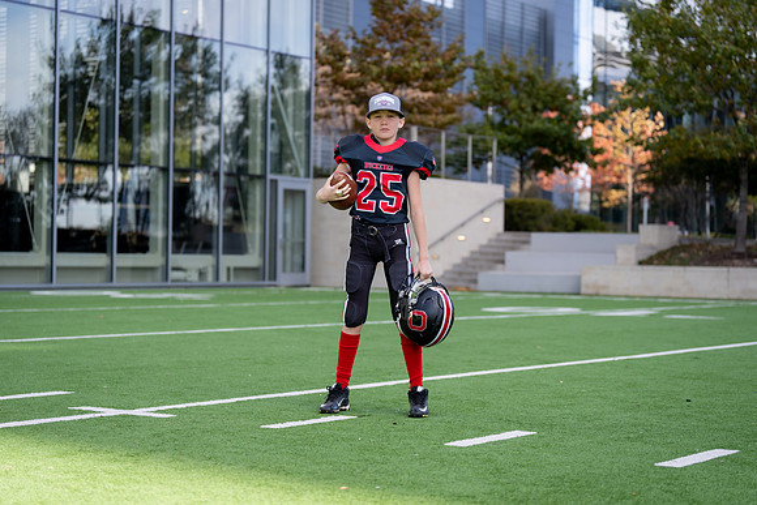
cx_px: 378
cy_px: 252
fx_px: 1472
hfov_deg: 28.8
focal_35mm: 70
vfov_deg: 19.5
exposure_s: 1/500
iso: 100
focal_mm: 70
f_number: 2.8
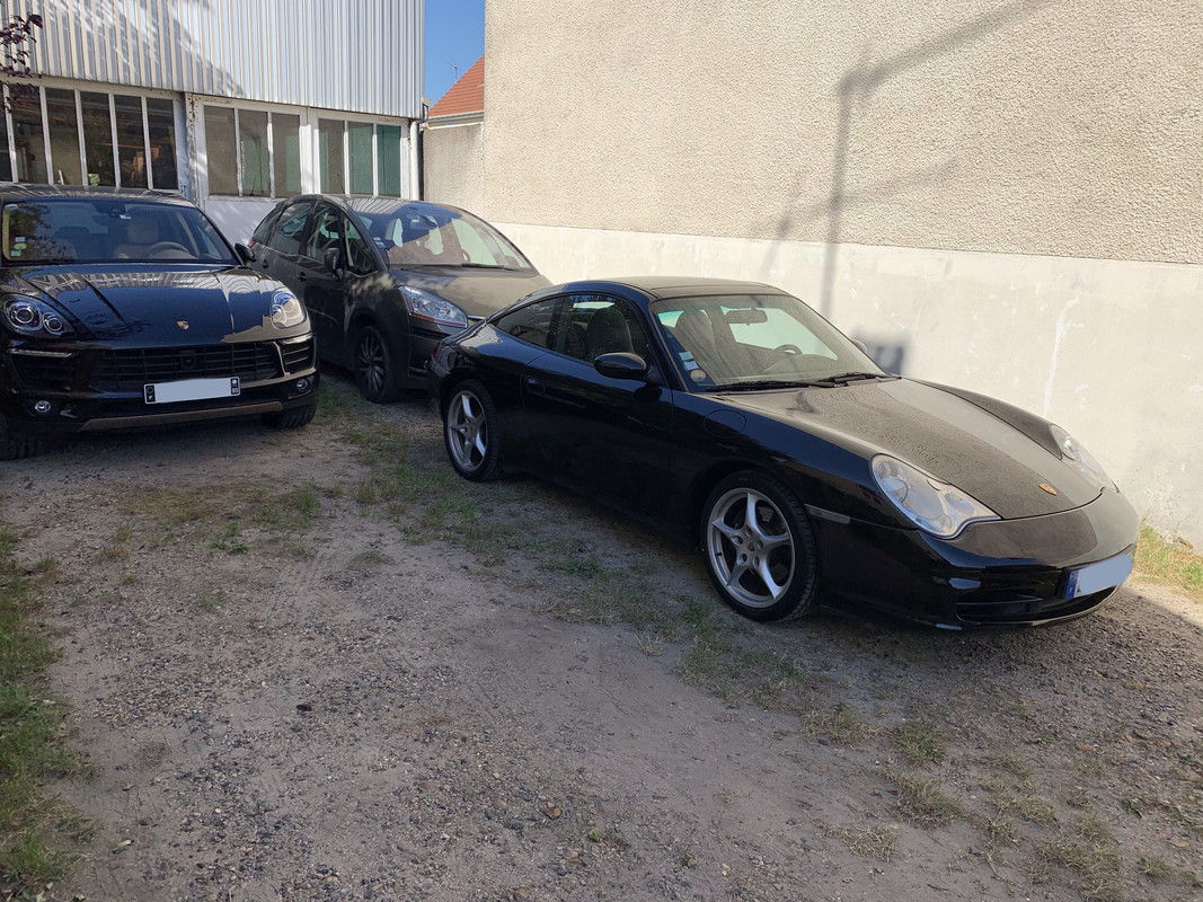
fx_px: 903
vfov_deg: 53.1
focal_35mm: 26
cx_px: 602
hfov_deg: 67.3
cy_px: 451
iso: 25
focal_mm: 4.25
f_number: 1.8
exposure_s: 1/2257
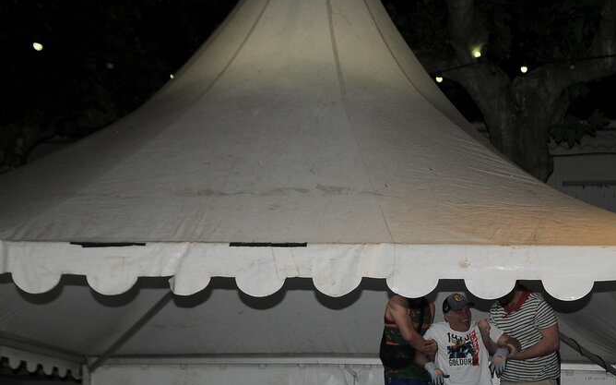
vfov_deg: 22.5
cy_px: 351
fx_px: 940
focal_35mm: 56
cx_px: 454
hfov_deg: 35.6
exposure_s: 1/60
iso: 200
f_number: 3.5
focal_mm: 20
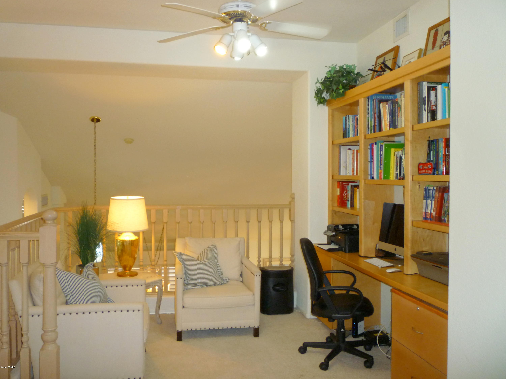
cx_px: 253
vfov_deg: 48.2
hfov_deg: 61.7
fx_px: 424
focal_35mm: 29
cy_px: 190
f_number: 3.3
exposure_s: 1/30
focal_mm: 5.2
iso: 250
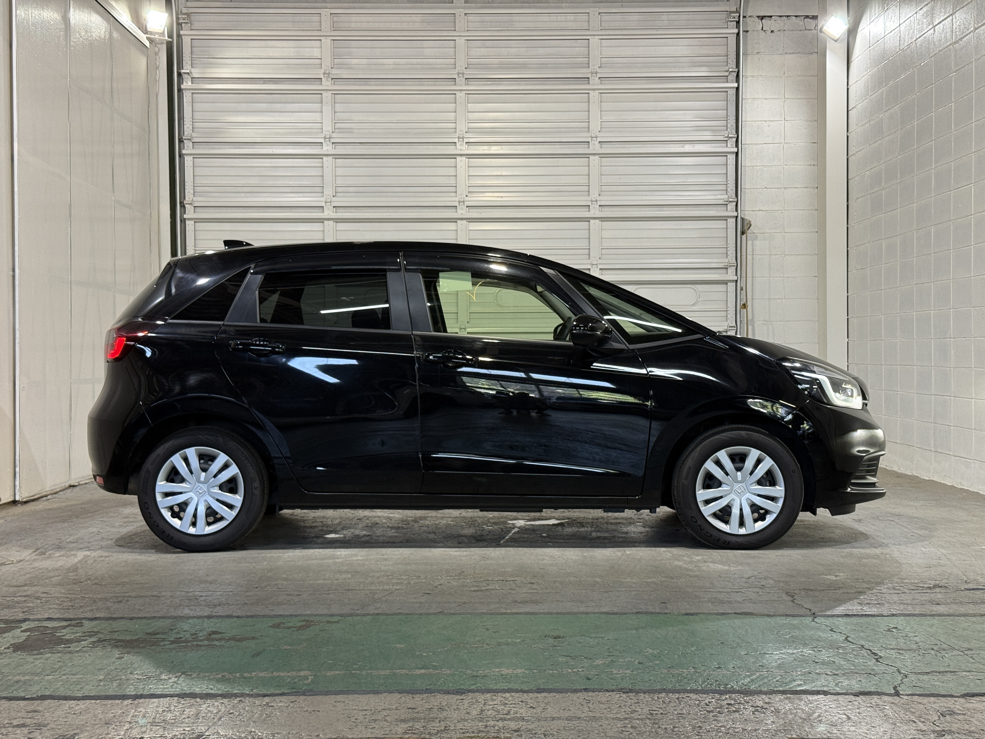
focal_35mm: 48
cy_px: 370
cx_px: 492
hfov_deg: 39.7
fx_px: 1366
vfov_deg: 30.3
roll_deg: -0.3
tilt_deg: -0.1
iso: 80
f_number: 1.78
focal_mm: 6.76
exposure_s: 1/60
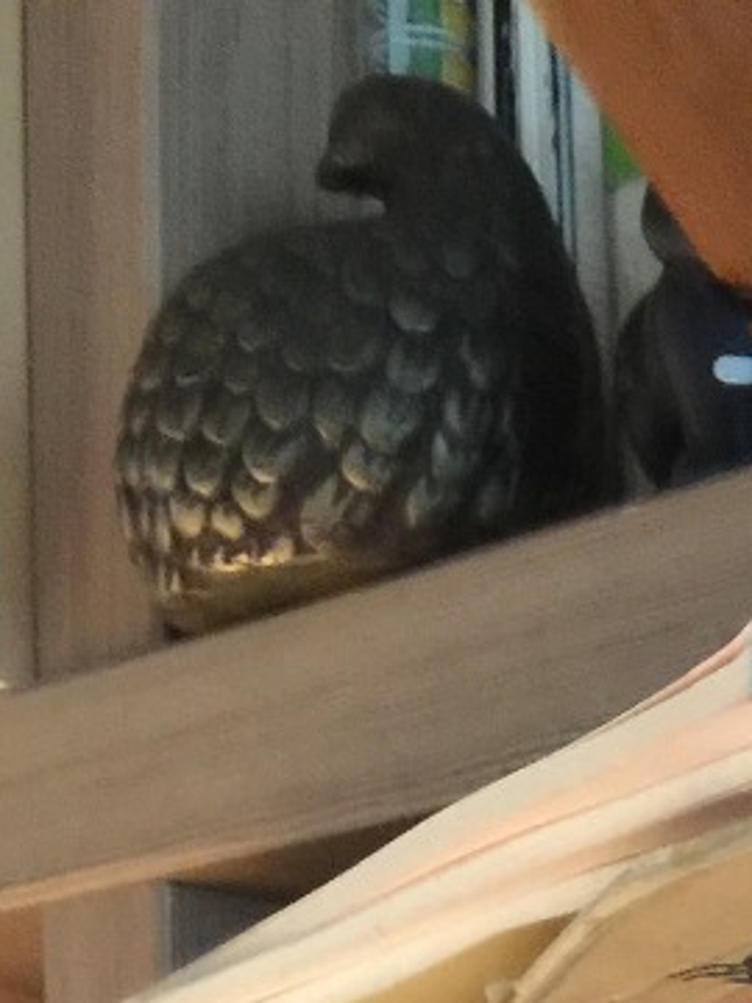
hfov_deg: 12.9
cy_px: 1899
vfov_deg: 15.1
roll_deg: -0.9
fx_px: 3186
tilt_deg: -4.8
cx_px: 1042
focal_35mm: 110
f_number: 2.2
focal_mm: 4.15
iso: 100
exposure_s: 1/4
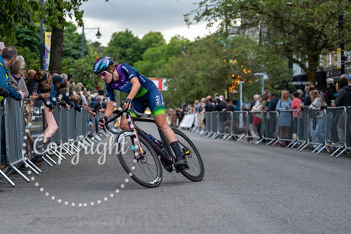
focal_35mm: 94
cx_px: 128
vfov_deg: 14.6
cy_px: 86
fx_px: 916
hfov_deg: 21.6
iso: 640
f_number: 2.8
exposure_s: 1/800
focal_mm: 70
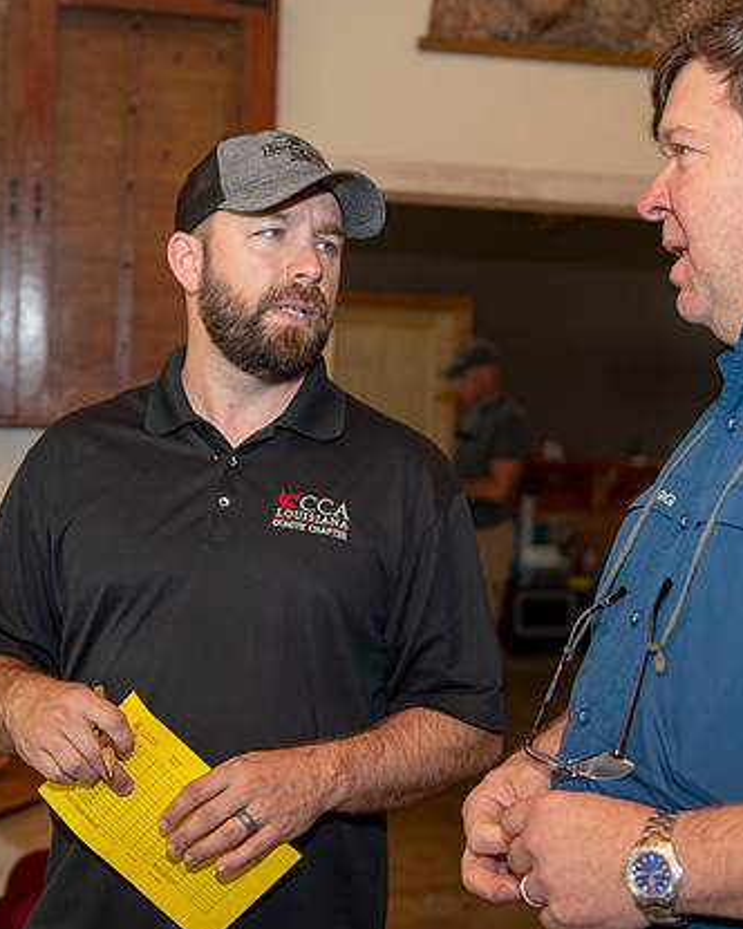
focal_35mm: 58
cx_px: 297
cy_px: 466
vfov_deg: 32.5
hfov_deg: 26.2
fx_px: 1594
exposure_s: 1/60
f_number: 3.2
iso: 250
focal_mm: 38
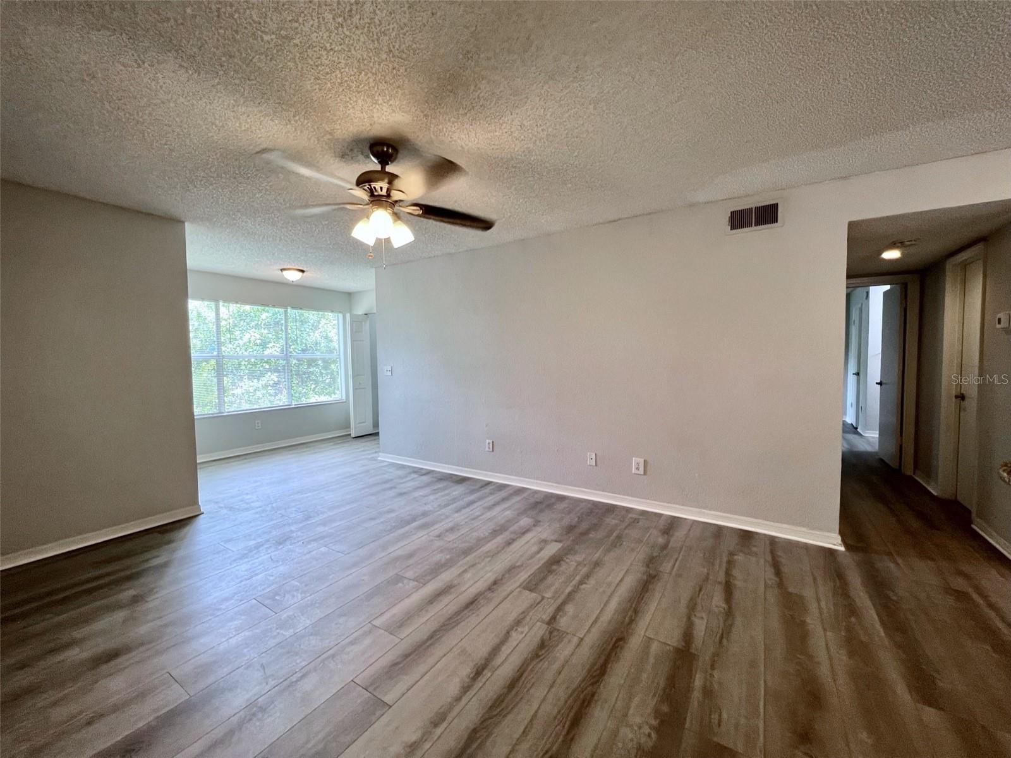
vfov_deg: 89.9
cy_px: 379
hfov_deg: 106.2
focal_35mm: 13
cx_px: 506
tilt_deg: -2.8
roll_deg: +0.7
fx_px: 380
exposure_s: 1/120
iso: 160
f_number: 1.8
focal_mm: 1.57
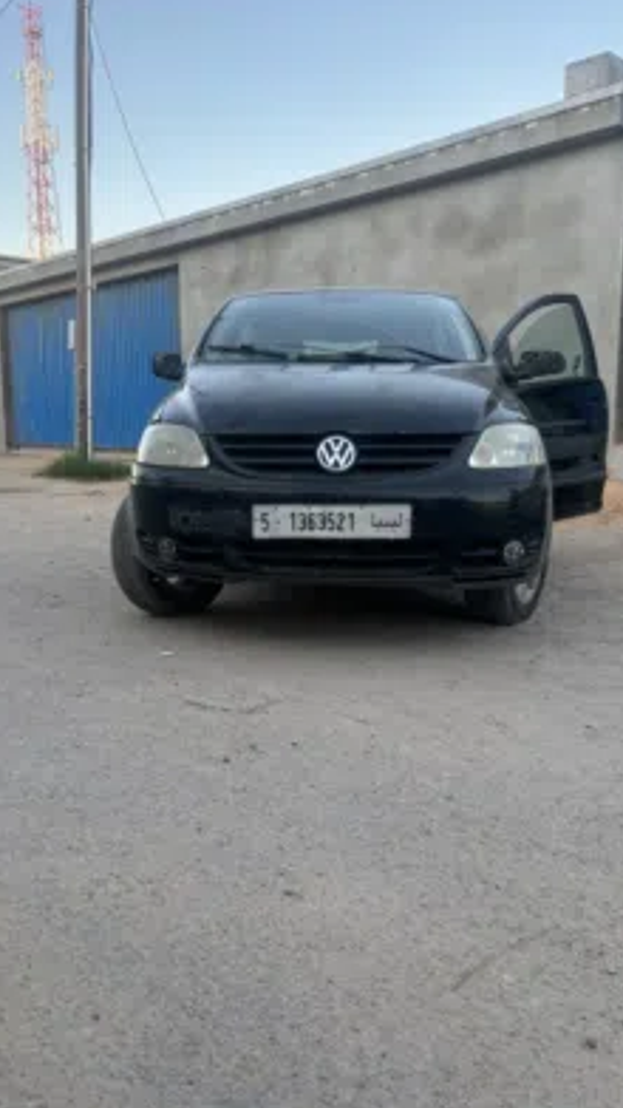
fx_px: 851
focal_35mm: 29
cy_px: 555
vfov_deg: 66.1
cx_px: 286
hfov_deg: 40.2
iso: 32
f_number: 1.6
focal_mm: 5.96
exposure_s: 1/137
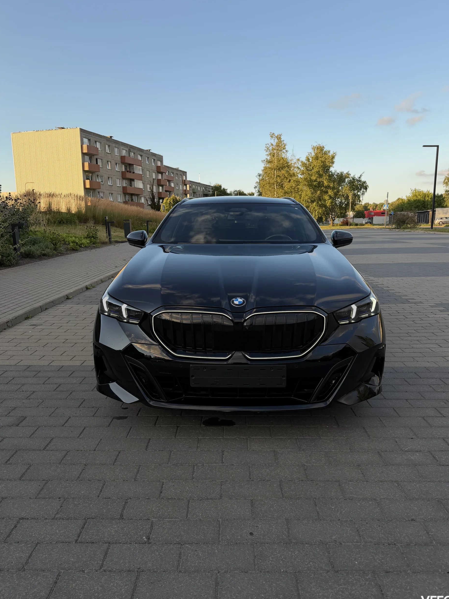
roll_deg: -0.2
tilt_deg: -10.7
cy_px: 295
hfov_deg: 54.9
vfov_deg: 69.4
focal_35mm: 25
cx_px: 231
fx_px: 432
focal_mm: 6.76
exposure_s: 1/598
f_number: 1.78
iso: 160
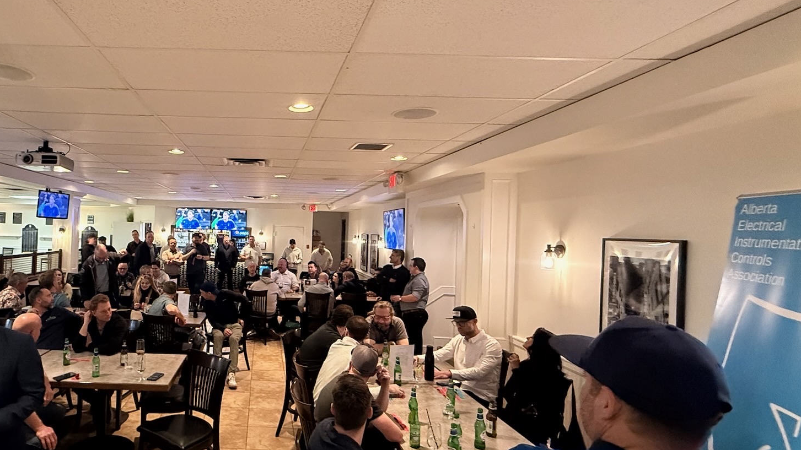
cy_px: 229
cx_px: 255
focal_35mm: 21
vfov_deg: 53.6
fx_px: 446
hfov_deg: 80.5
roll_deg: -2.6
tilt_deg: +0.9
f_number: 2.2
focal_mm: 2.22
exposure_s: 1/60
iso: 640
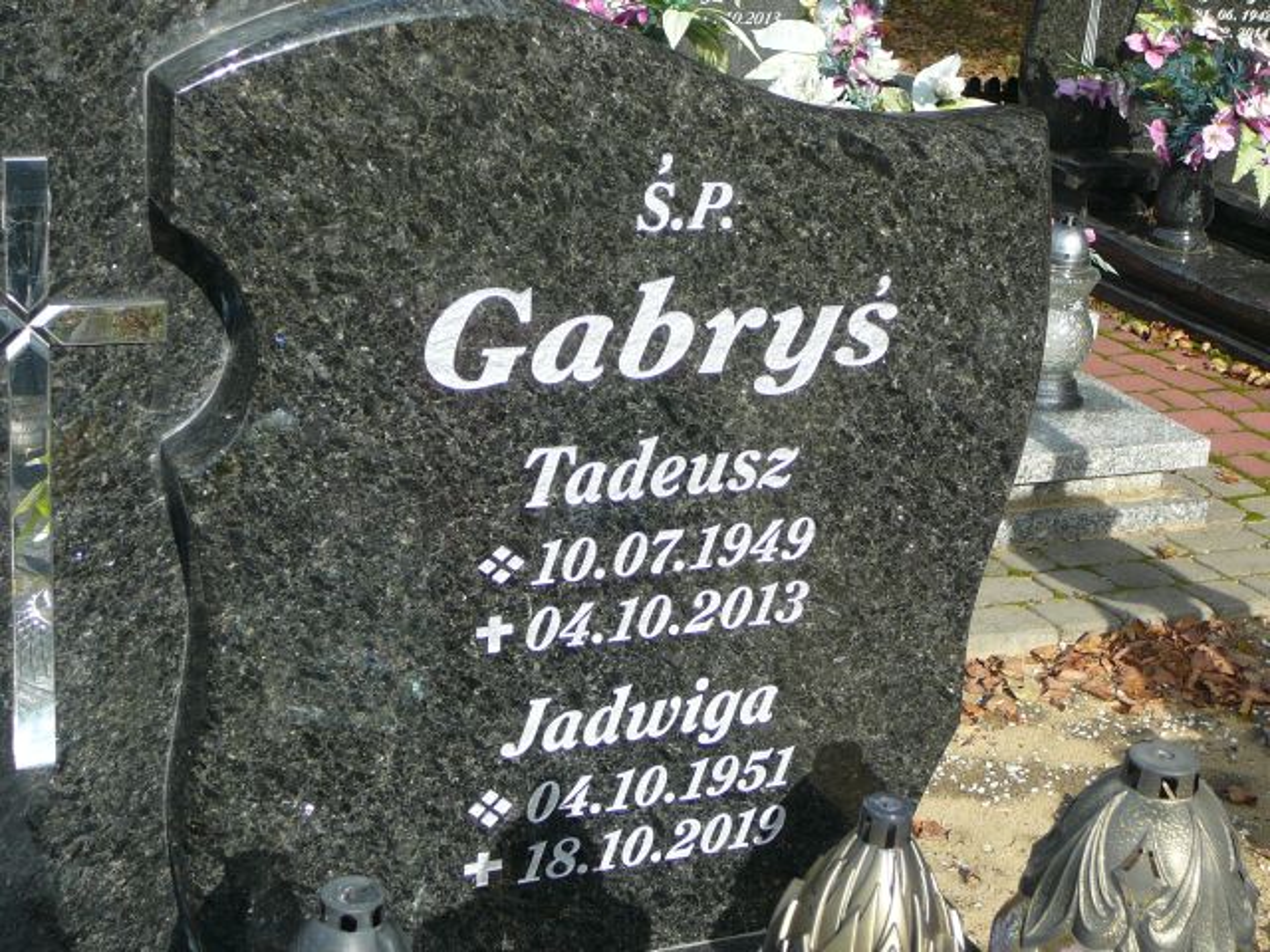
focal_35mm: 55
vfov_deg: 26.6
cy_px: 476
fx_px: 2018
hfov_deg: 34.9
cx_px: 635
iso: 80
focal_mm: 8.2
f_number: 3.5
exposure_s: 1/500
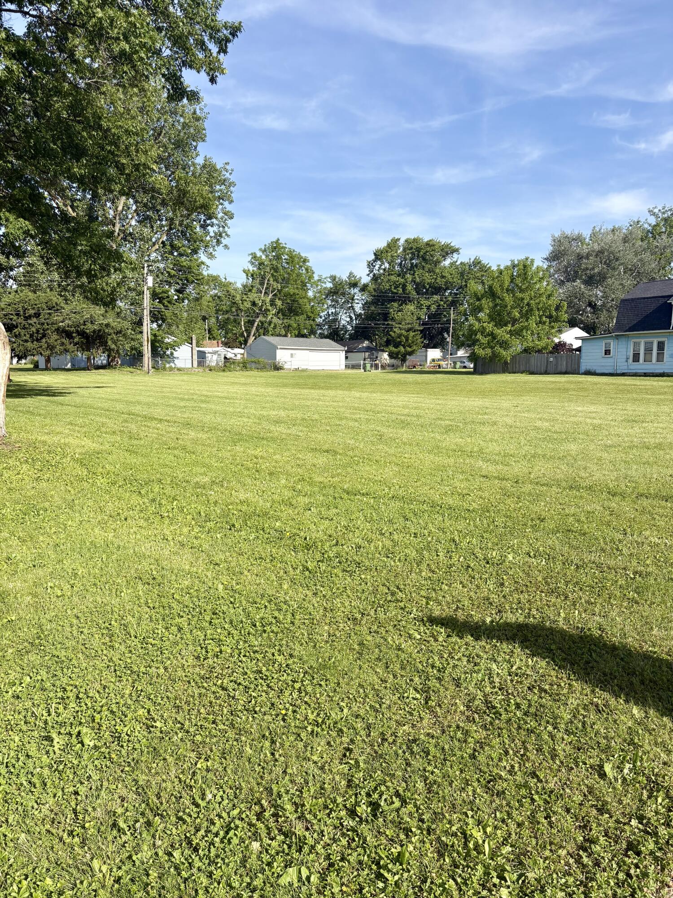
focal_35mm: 26
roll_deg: -0.5
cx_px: 336
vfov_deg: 67.3
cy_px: 449
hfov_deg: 53.1
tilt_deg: -5.4
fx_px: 674
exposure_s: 1/2865
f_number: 1.6
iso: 50
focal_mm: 5.96
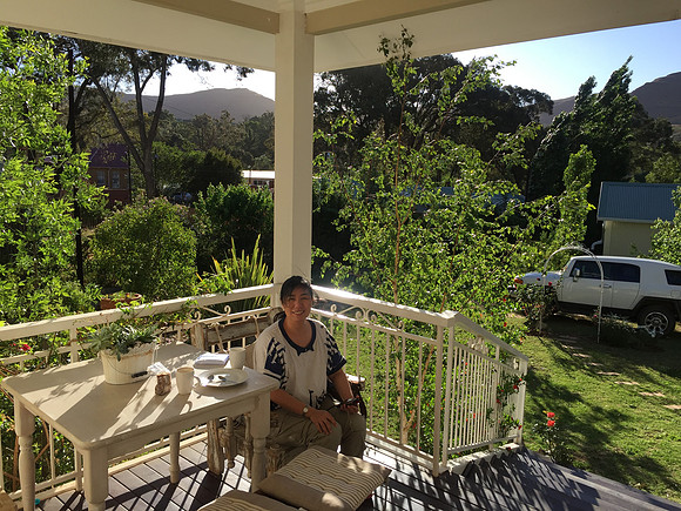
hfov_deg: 61.7
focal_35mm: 29
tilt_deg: -7.3
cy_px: 256
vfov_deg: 48.2
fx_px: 571
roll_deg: -1.6
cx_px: 340
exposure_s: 1/1130
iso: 32
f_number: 2.2
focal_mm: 4.15
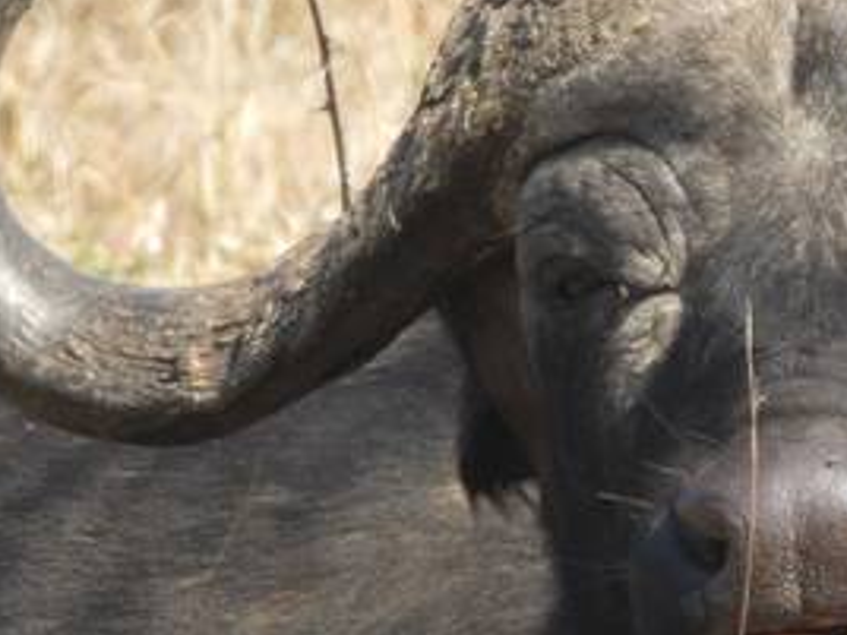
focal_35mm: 2959
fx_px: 72402
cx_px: 856
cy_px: 635
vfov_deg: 0.5
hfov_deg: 0.7
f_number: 5.6
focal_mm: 196
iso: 125
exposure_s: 1/250
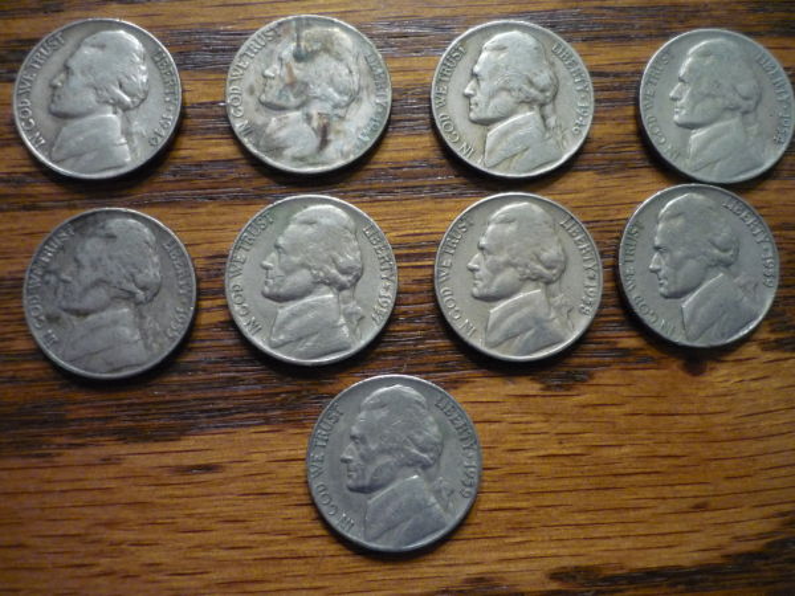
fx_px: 758
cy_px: 298
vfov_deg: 42.9
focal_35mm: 33
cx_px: 398
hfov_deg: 55.4
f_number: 2.8
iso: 400
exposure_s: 1/20
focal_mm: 5.5
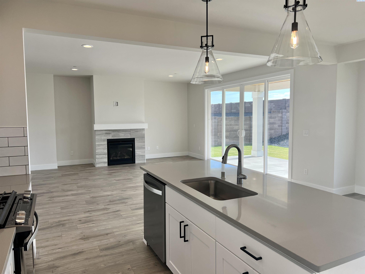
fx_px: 274
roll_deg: +0.7
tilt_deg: -4.8
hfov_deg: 67.3
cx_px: 182
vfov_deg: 53.1
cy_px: 137
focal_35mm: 26
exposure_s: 1/561
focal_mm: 5.7
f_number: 1.5
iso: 50
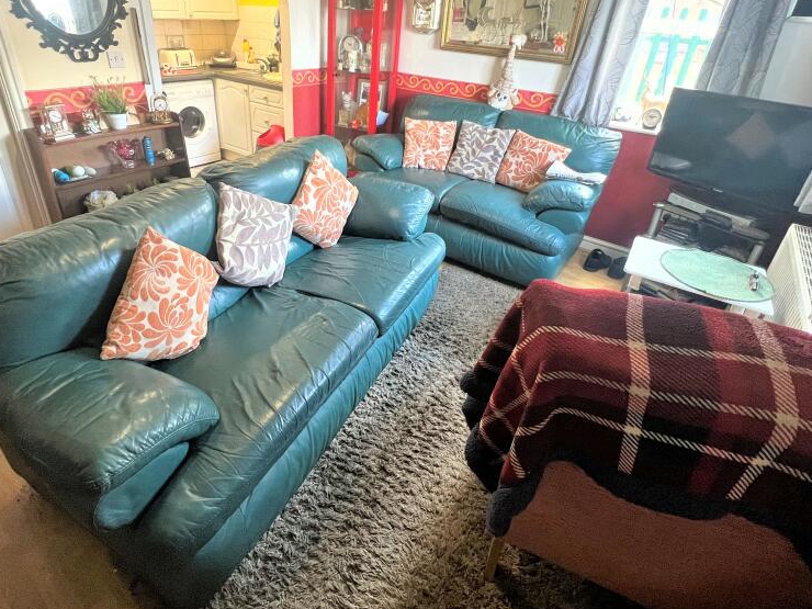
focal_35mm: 18
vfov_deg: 70.7
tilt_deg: -27.1
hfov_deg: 87.6
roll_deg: -3.2
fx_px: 422
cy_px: 238
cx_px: 372
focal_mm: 1.57
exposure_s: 1/50
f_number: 1.8
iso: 400
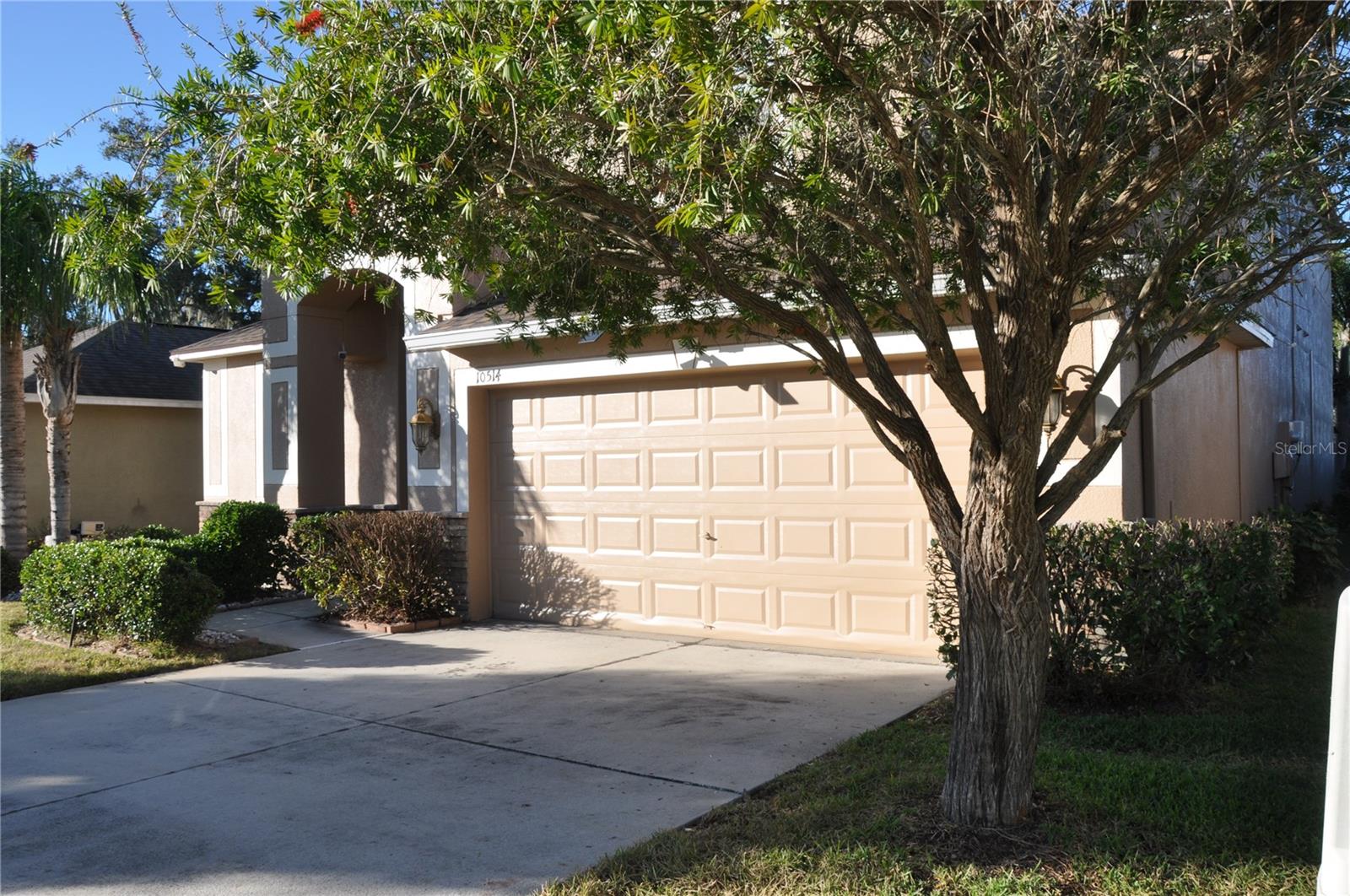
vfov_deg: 47.8
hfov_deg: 67.5
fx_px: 1011
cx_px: 675
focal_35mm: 27
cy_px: 448
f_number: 13
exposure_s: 1/160
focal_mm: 18
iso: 200
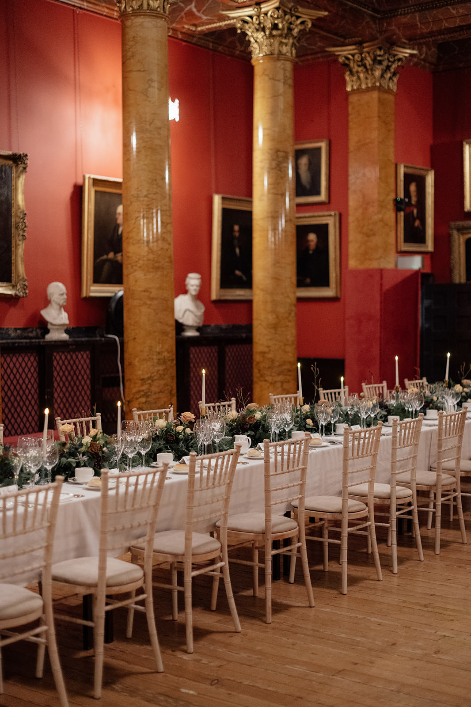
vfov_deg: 39.6
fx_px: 982
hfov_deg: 27.0
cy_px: 354
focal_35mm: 50
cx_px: 236
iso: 4000
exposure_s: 1/160
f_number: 2
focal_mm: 50
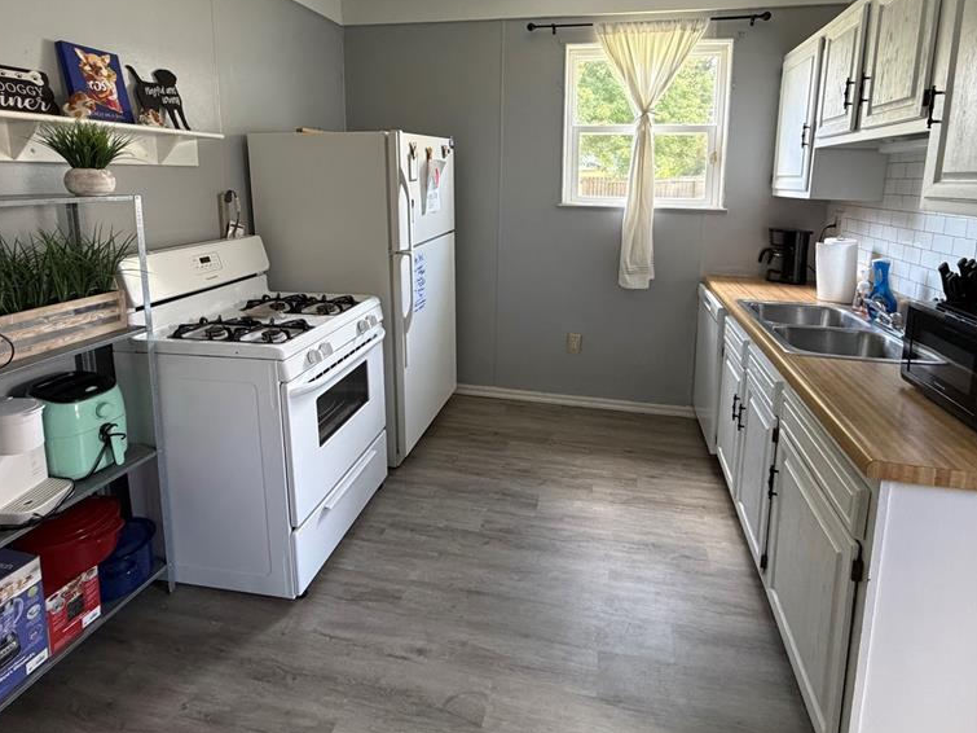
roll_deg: -0.4
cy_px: 250
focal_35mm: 19
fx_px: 536
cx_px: 510
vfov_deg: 67.0
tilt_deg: -10.0
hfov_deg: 84.6
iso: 320
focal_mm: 2.22
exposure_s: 1/117
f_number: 2.2
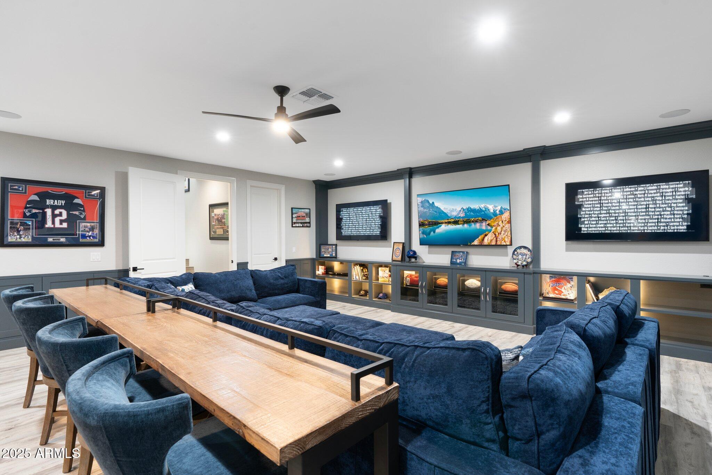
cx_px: 356
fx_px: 336
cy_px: 238
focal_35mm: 17
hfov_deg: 93.3
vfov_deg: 70.4
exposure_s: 1
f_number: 8
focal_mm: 17
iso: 1000
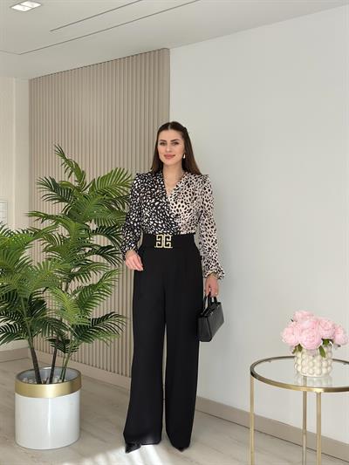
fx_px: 645
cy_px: 232
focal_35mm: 48
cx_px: 174
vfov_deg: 39.6
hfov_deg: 30.3
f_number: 1.78
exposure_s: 1/482
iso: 80
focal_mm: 6.86
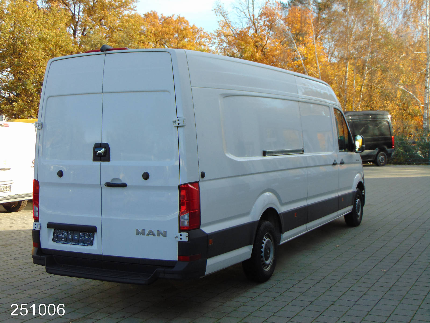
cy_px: 162
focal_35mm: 50
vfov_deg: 29.1
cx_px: 215
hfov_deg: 38.2
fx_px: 621
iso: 80
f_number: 3.5
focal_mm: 9
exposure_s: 1/250
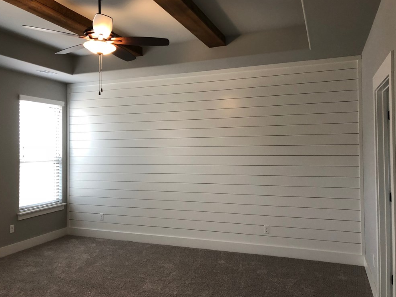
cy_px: 144
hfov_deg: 61.7
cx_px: 199
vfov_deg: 48.2
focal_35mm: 29
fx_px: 332
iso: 40
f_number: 1.8
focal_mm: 3.99
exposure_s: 1/20
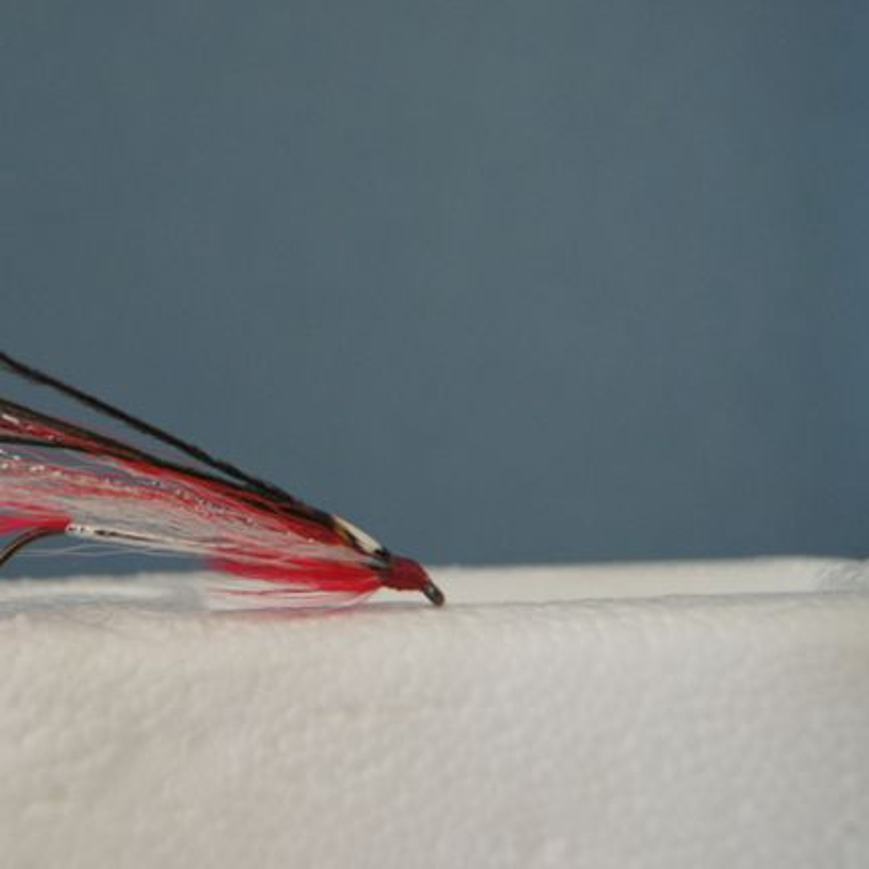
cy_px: 434
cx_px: 236
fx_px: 1420
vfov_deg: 34.0
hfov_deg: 33.5
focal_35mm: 50
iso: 800
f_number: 4
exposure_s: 1/40
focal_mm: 26
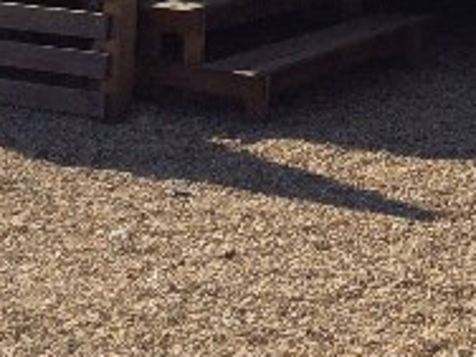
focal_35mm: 136
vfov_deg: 10.1
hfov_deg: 13.4
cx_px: 777
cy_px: -349
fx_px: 1870
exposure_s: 1/2288
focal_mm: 3.3
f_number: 2.4
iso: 32
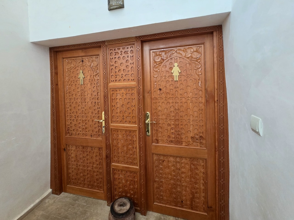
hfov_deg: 106.2
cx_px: 147
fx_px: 110
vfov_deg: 89.9
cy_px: 110
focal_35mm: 13
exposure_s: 1/100
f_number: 2.2
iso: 250
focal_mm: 1.7
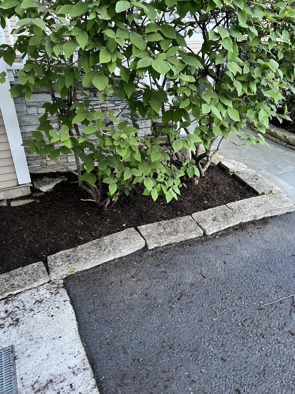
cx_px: 148
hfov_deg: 53.1
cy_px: 197
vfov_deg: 67.3
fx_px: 295
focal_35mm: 26
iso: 500
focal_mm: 5.7
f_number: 1.5
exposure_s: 1/46
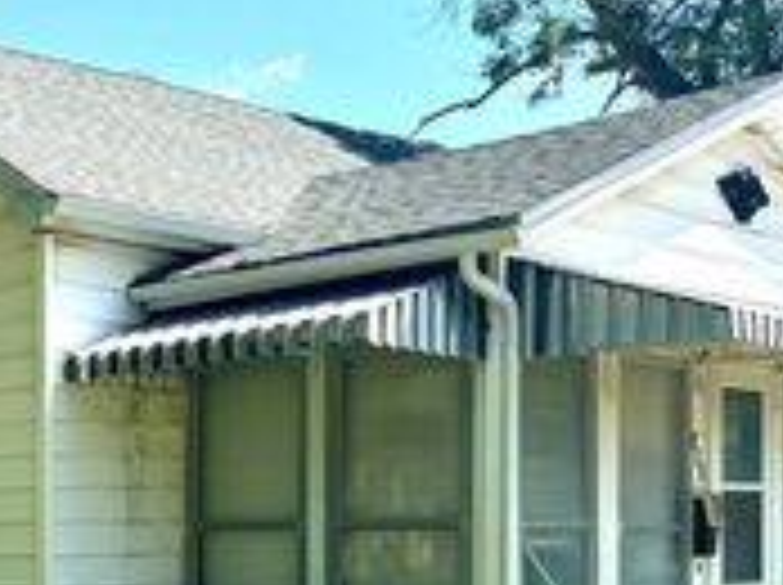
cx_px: -216
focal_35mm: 69
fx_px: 1559
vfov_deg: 20.6
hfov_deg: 24.8
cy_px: 574
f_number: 1.78
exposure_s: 1/3096
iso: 80
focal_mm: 6.76
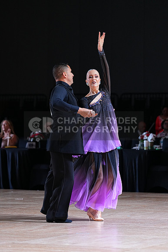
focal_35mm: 176
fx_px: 1231
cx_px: 84
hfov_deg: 7.8
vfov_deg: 11.7
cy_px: 126
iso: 2000
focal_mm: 176
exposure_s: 1/400
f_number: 4
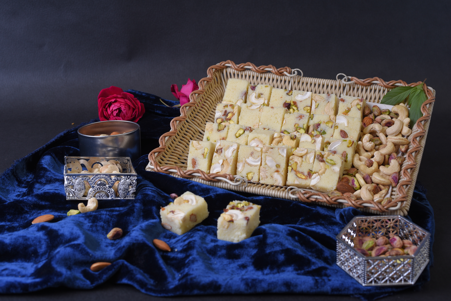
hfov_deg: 39.6
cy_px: 150
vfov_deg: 27.0
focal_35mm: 50
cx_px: 226
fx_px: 627
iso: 200
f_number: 10
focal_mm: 50
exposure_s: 1/200
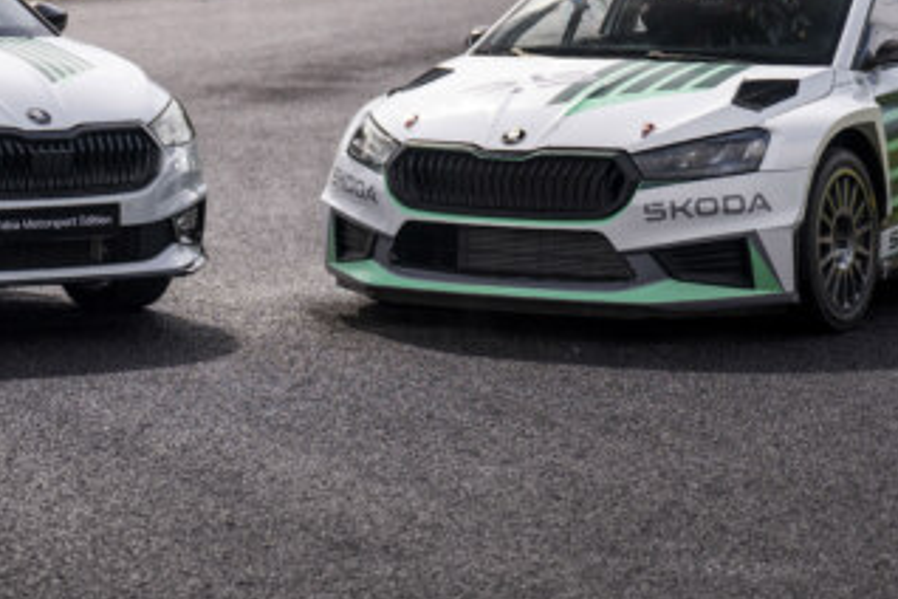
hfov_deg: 12.6
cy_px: -88
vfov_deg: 8.4
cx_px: 198
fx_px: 4041
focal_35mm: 162
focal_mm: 67
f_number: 2.8
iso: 100
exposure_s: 1/1250
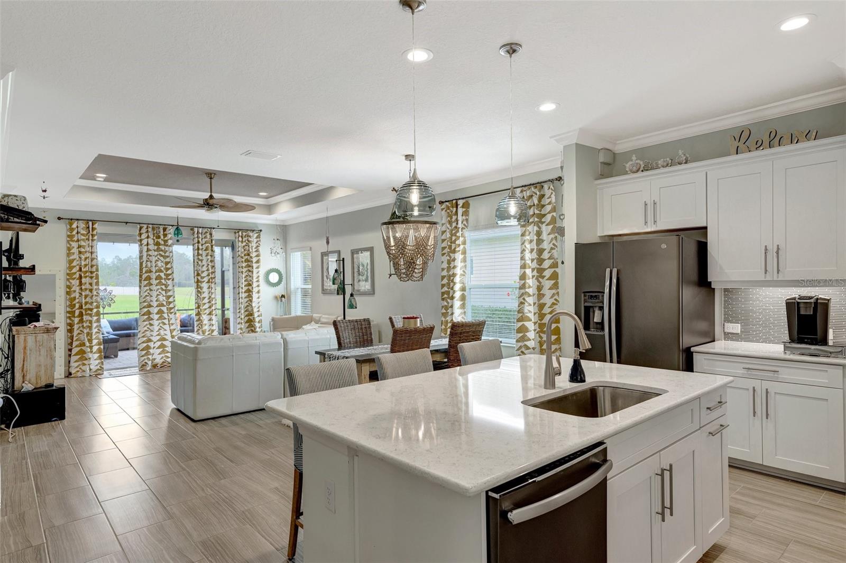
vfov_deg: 61.1
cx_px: 423
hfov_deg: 83.2
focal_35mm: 20
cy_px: 282
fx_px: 477
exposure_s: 1/40
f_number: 7.1
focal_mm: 20.3
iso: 500
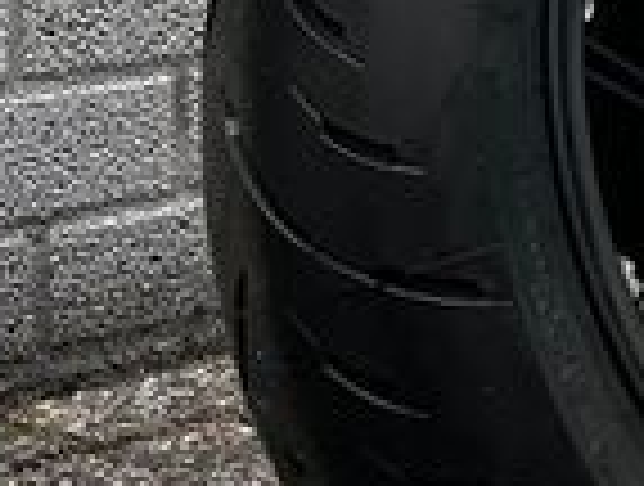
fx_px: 2164
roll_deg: +1.5
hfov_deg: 14.8
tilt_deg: +1.5
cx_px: 1162
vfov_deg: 11.9
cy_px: -369
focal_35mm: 116
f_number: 1.6
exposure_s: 1/122
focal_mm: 5.1
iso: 64
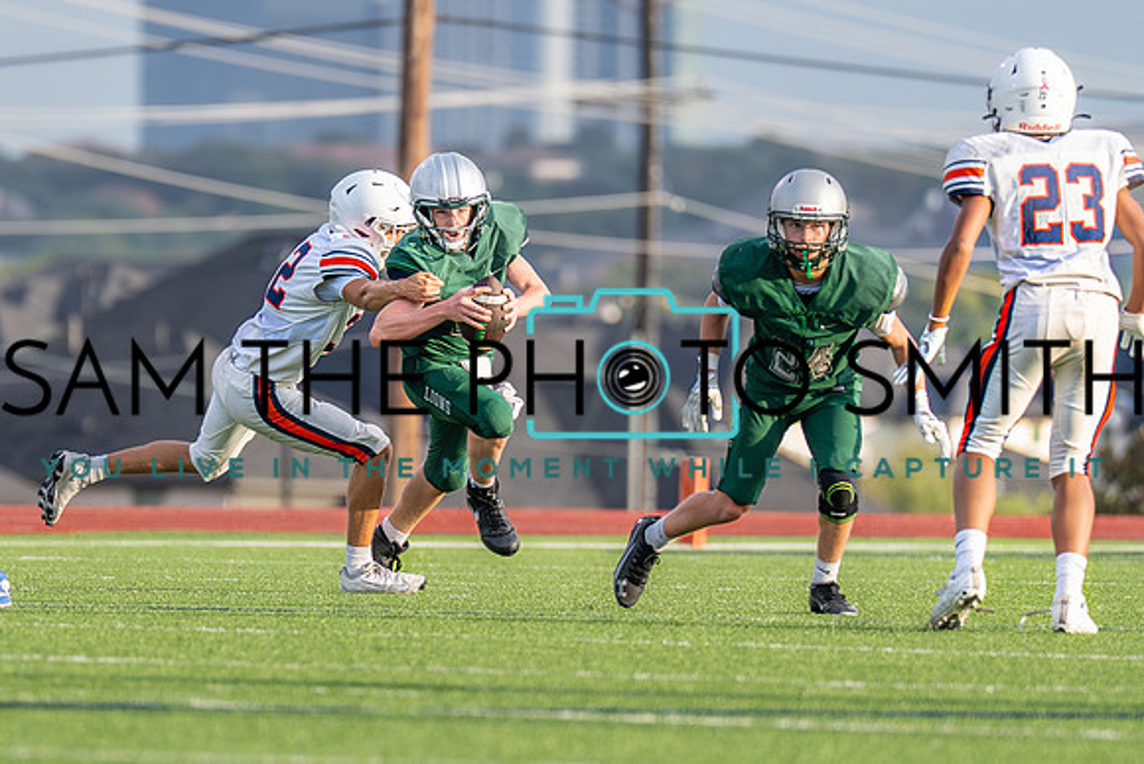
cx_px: 438
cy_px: 355
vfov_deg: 2.1
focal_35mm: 655
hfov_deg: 3.1
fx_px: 20833
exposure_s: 1/1000
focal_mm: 200
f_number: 2.8
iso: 160
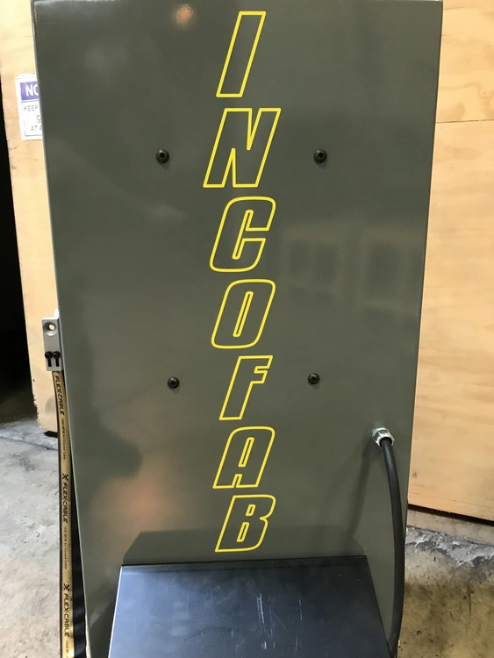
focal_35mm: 28
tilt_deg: -13.3
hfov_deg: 49.8
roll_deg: +0.4
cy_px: 329
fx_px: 532
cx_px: 247
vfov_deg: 63.4
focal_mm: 3.99
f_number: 1.8
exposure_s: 1/15
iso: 80
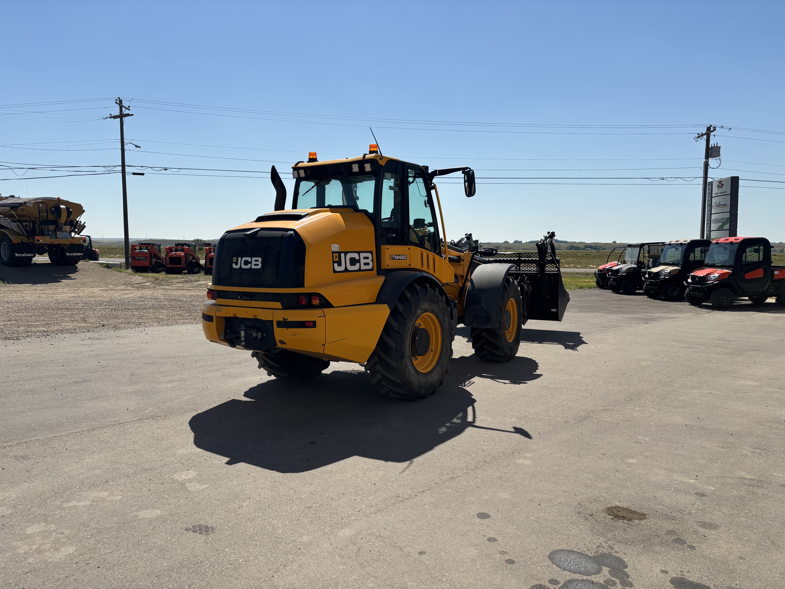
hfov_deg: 67.3
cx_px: 392
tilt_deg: -5.0
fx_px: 590
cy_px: 294
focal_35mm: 26
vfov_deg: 53.1
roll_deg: -0.3
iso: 50
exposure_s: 1/5618
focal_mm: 5.96
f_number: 1.6
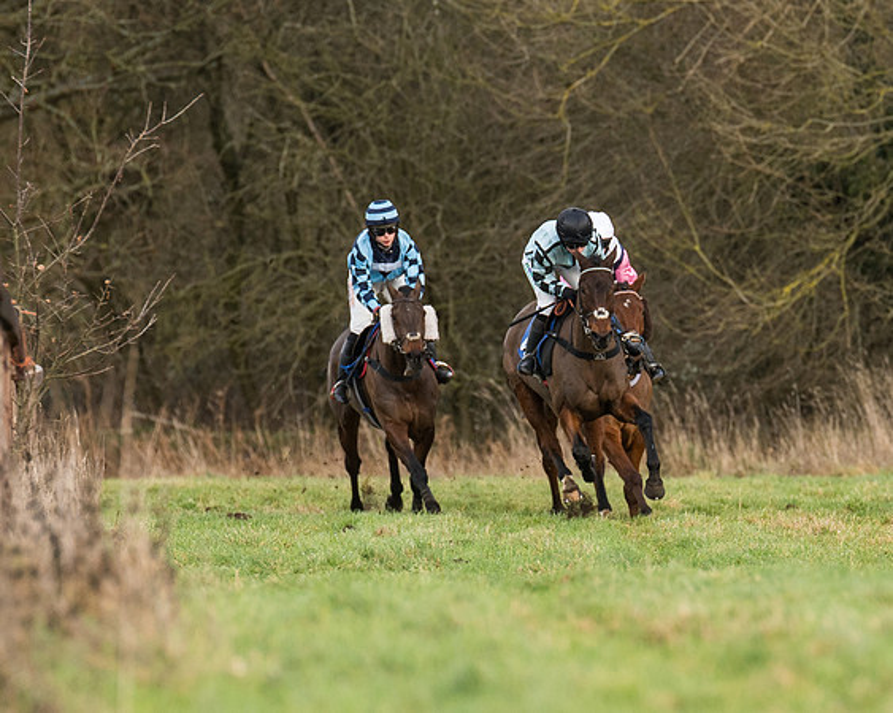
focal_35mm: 670
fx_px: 17709
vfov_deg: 2.3
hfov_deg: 2.9
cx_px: 673
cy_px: 374
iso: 800
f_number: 4
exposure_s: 1/1250
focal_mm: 300
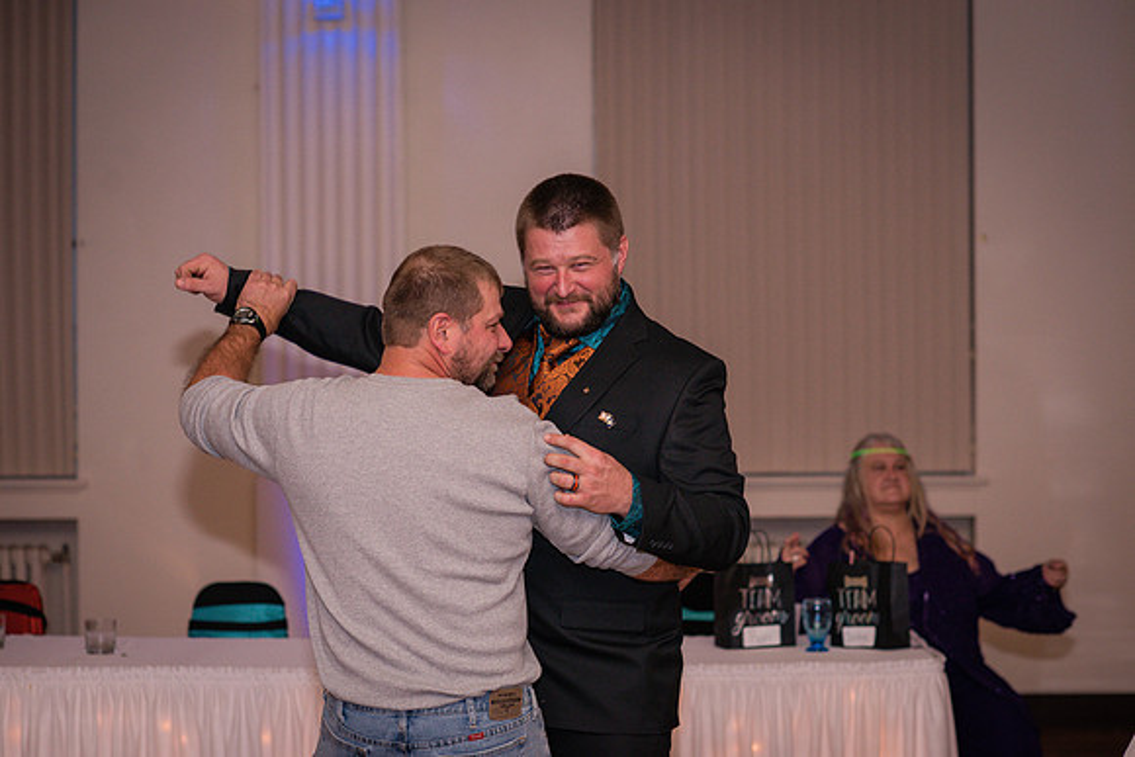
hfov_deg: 23.9
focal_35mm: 85
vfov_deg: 16.1
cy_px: 378
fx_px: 2680
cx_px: 568
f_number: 3.2
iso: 640
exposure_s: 1/125
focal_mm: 85
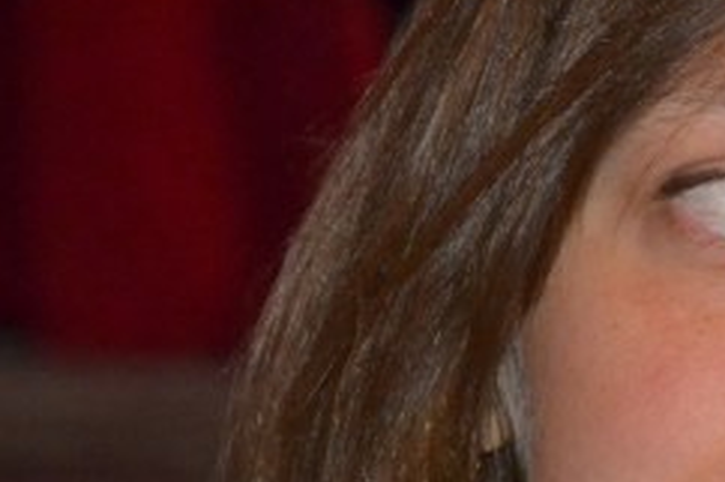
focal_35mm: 780
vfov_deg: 1.8
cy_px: 364
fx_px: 15697
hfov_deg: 2.6
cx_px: 863
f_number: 6
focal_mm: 170
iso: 3200
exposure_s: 1/60
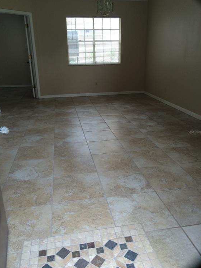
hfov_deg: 45.4
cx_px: 100
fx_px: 240
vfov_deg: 58.4
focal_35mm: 31
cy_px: 132
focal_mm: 4.12
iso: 40
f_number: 2.2
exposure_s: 1/60
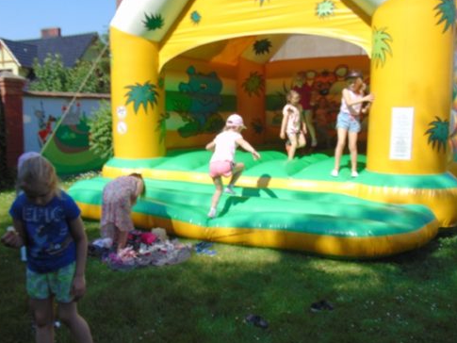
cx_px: 197
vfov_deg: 43.0
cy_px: 167
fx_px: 436
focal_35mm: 33
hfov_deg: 55.1
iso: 80
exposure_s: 1/800
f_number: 3
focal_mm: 4.5
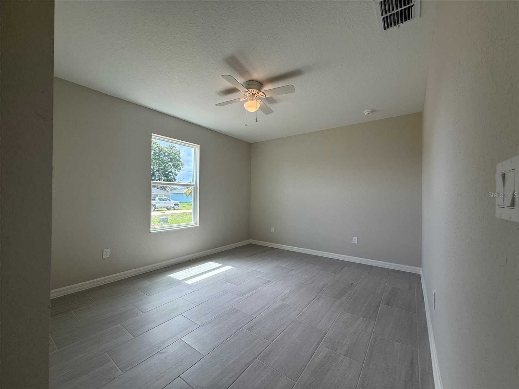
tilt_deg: +0.8
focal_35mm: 14
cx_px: 260
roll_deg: -0.7
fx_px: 210
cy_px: 194
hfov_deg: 102.1
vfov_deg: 85.7
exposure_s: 1/162
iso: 64
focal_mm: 2.22
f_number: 2.2
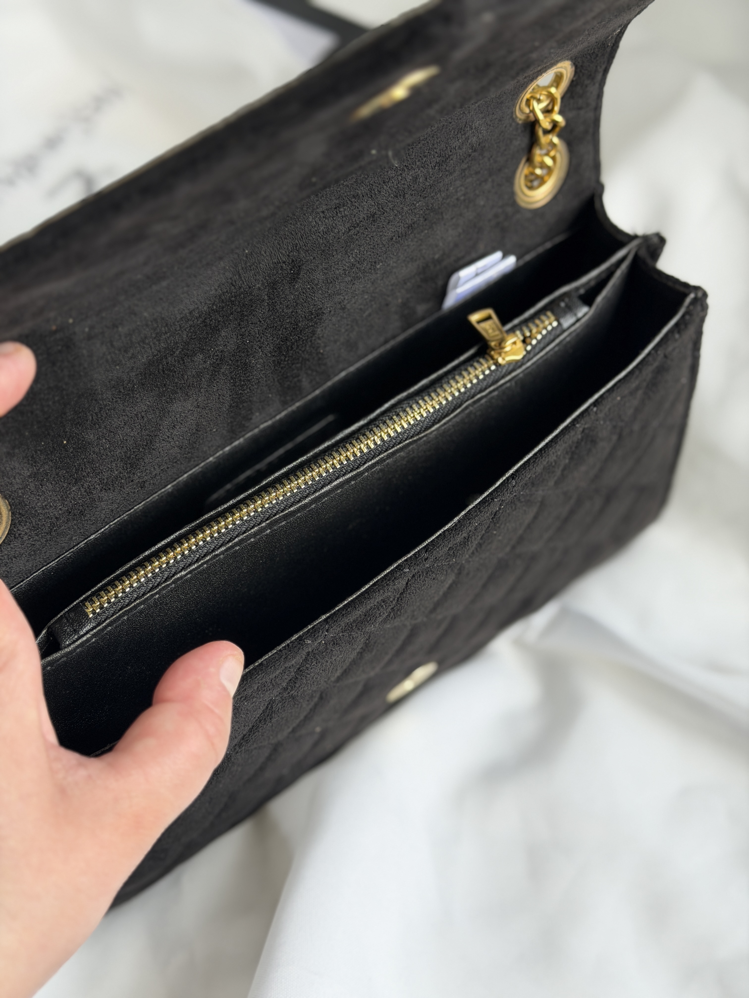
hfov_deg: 30.3
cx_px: 374
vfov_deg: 39.7
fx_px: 1385
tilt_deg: -56.3
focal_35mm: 48
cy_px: 499
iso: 64
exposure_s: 1/133
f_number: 1.78
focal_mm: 6.76
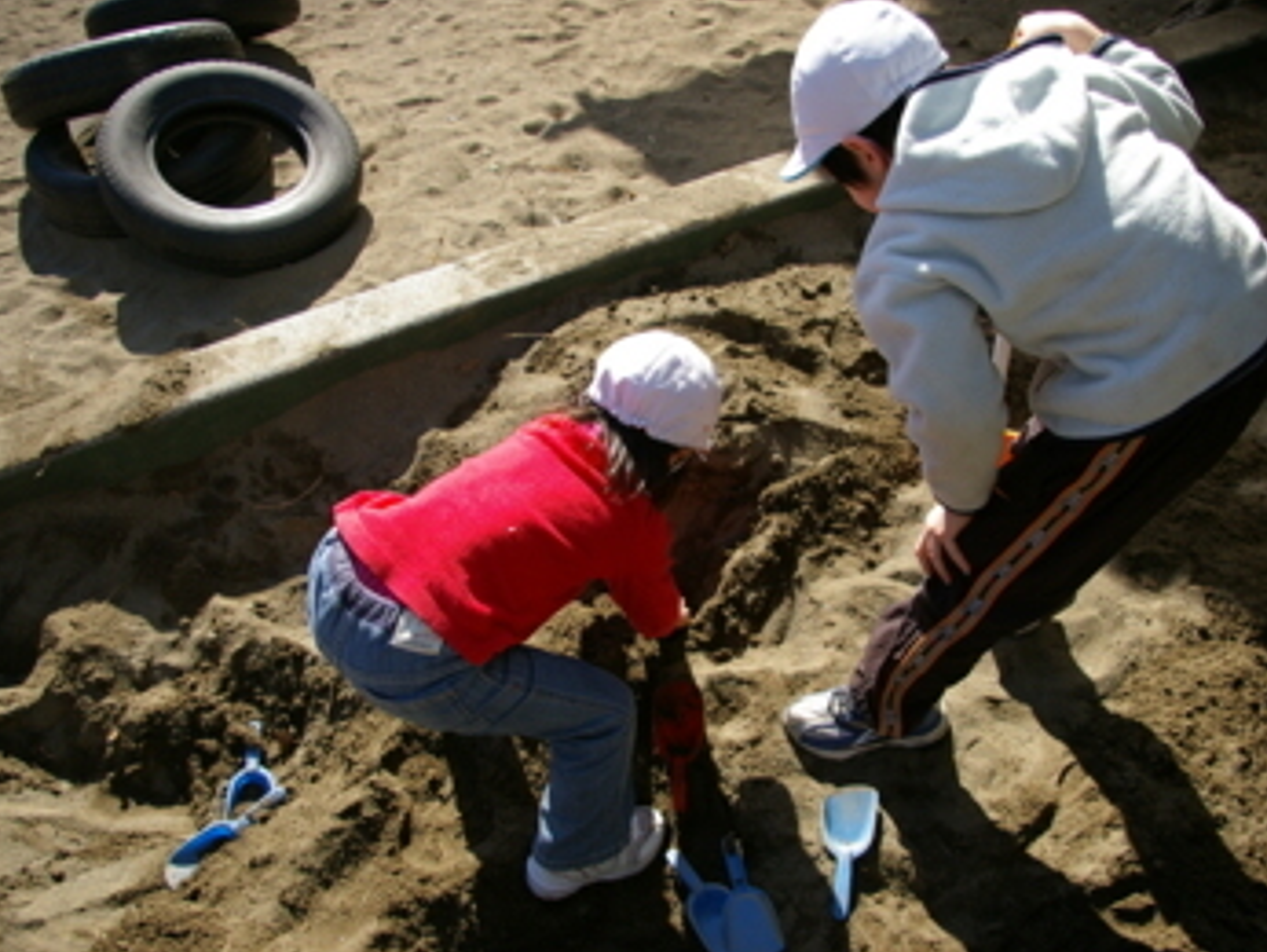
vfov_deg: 46.8
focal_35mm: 30
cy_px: 485
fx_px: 1099
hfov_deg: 59.9
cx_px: 644
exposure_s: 1/500
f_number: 4.5
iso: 200
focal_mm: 18
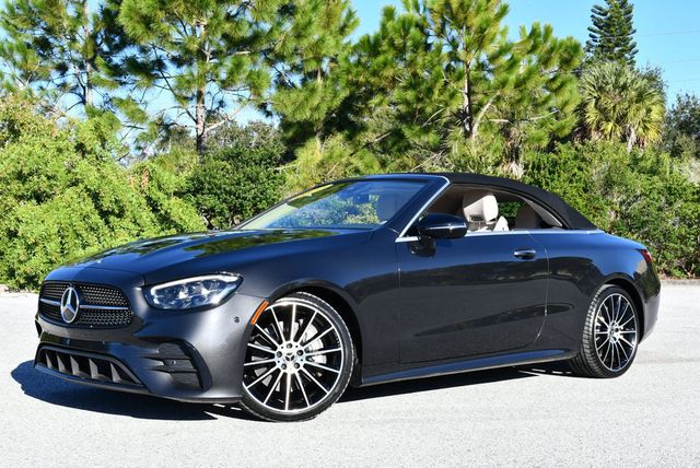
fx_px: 1012
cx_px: 350
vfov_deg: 26.0
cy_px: 234
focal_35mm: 52
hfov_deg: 38.2
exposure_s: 1/250
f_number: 7.1
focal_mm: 26
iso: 200
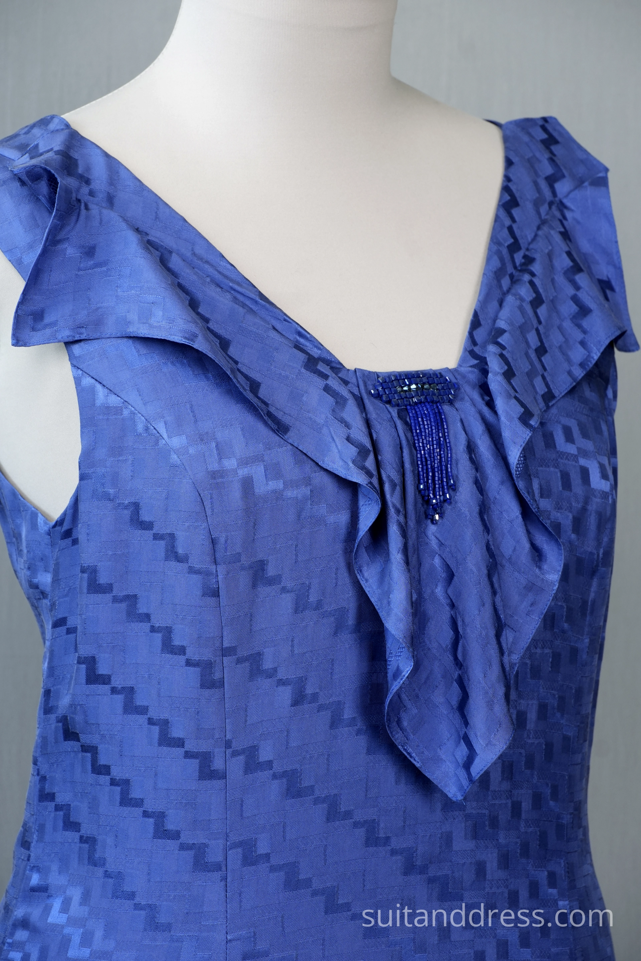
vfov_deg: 13.7
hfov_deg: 9.1
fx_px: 4006
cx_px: 320
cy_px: 480
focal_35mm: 150
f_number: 8
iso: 500
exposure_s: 1/40
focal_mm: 100
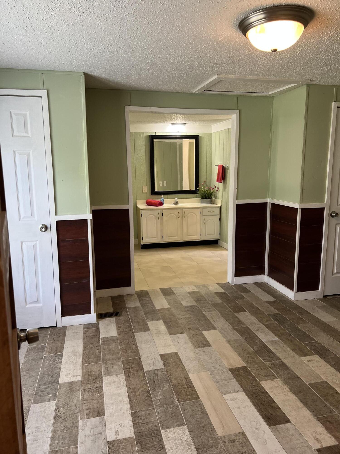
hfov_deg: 53.1
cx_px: 170
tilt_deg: -8.4
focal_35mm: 26
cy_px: 227
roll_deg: +0.8
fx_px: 340
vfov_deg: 67.3
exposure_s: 1/120
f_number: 1.5
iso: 100
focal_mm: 5.7
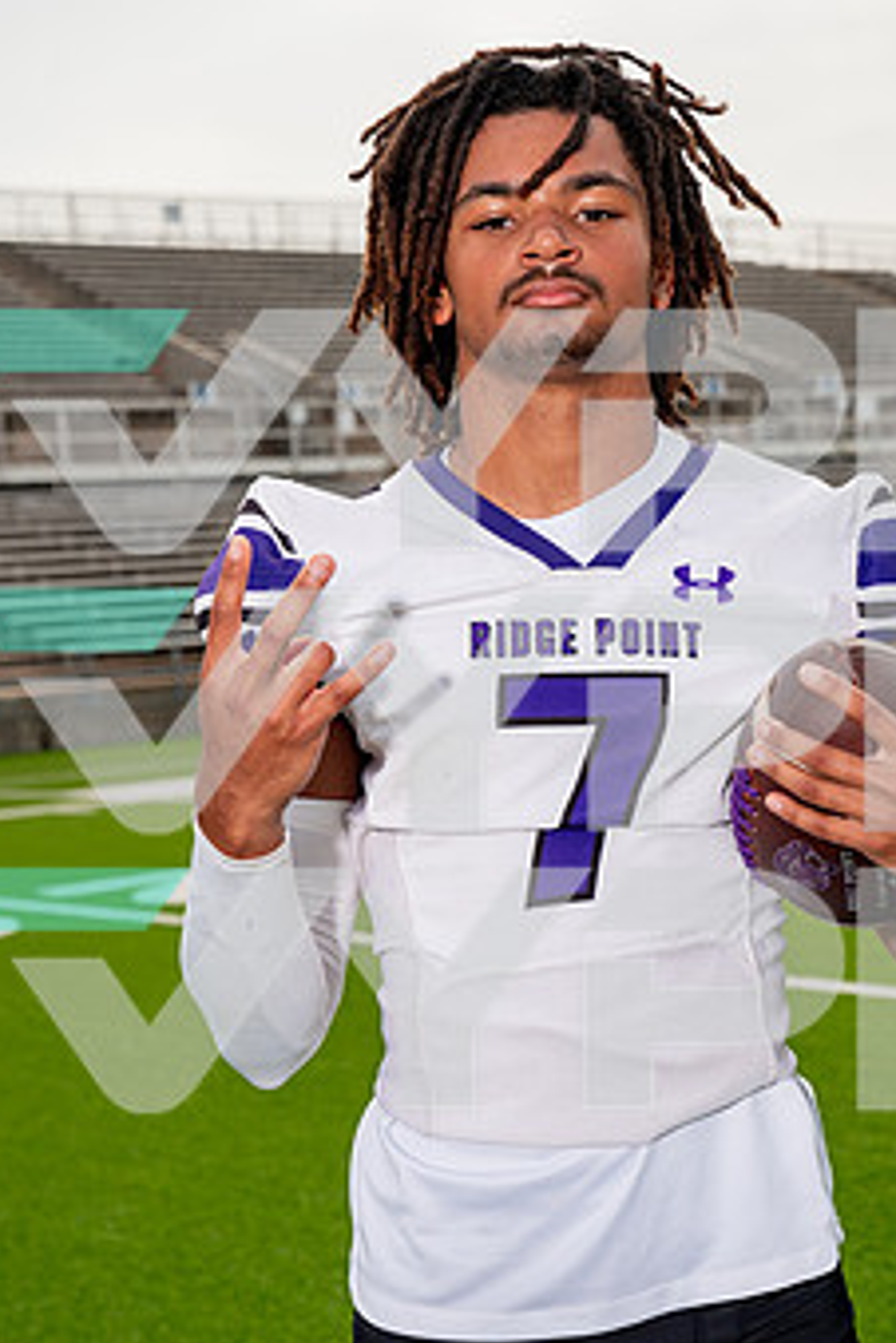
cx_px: 543
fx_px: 2725
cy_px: 713
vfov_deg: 27.7
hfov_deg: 18.6
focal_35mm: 73
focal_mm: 55
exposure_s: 1/640
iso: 100
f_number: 5.6
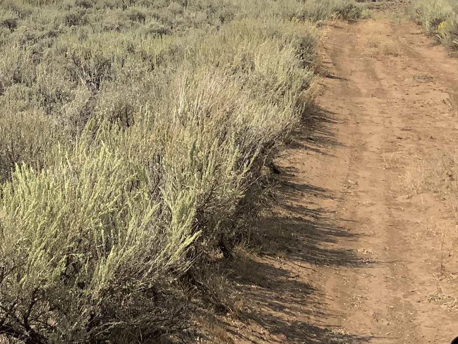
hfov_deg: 24.0
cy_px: -3
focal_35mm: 81
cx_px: 142
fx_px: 1072
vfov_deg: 17.8
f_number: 1.8
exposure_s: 1/3125
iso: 20
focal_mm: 3
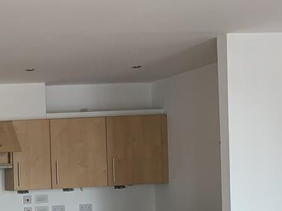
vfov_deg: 20.5
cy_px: 202
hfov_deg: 24.4
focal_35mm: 70
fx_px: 570
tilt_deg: -2.7
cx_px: -82
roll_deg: +2.6
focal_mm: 4.25
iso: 100
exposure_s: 1/113
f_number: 1.8
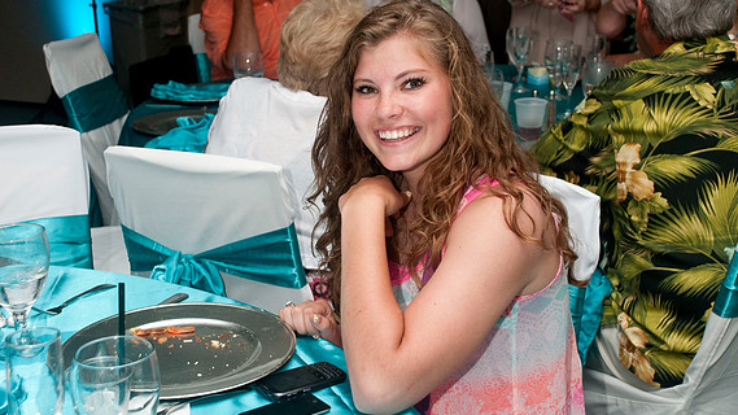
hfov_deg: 37.2
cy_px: 185
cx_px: 367
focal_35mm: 56
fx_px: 1096
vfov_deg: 21.4
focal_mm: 35
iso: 400
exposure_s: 1/160
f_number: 5.6
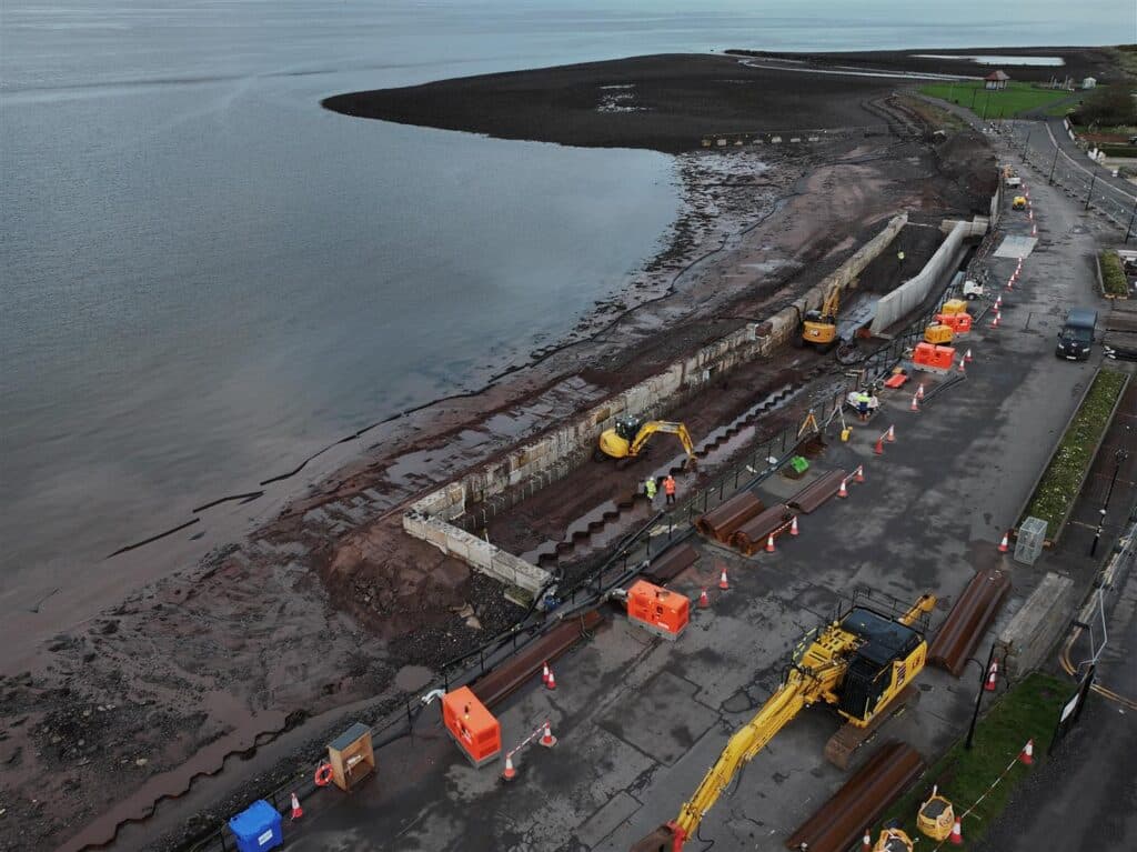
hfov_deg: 71.6
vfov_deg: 56.8
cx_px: 568
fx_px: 788
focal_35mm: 24
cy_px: 426
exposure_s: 1/60
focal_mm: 12.29
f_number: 2.8
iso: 110
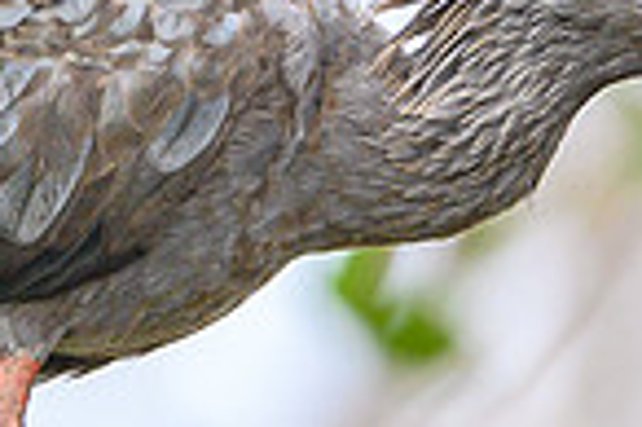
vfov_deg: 0.6
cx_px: 281
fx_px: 41166
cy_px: 91
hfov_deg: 0.9
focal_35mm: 2311
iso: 2000
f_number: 4
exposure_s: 1/400
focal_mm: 500
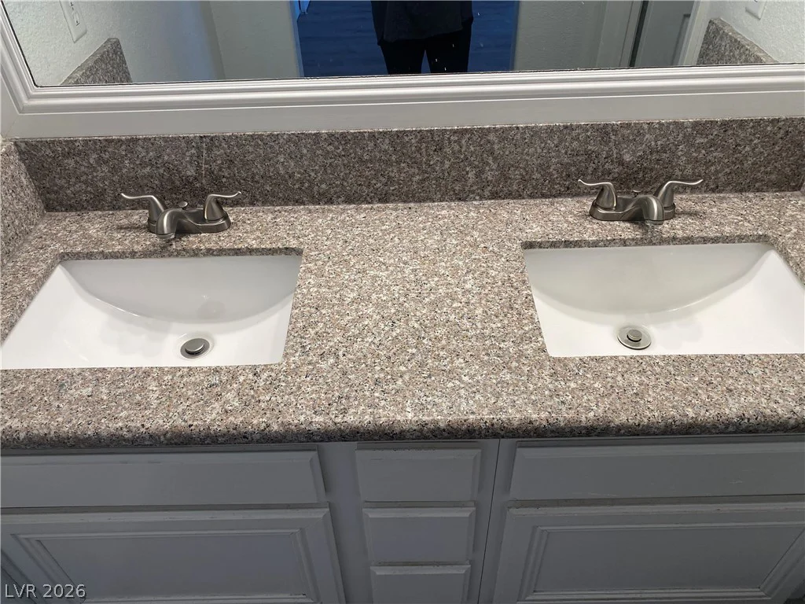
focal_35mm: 26
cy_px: 302
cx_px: 402
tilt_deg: -40.9
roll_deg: +2.1
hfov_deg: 67.3
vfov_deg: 53.1
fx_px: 605
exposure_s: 1/120
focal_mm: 4.25
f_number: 1.8
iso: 100
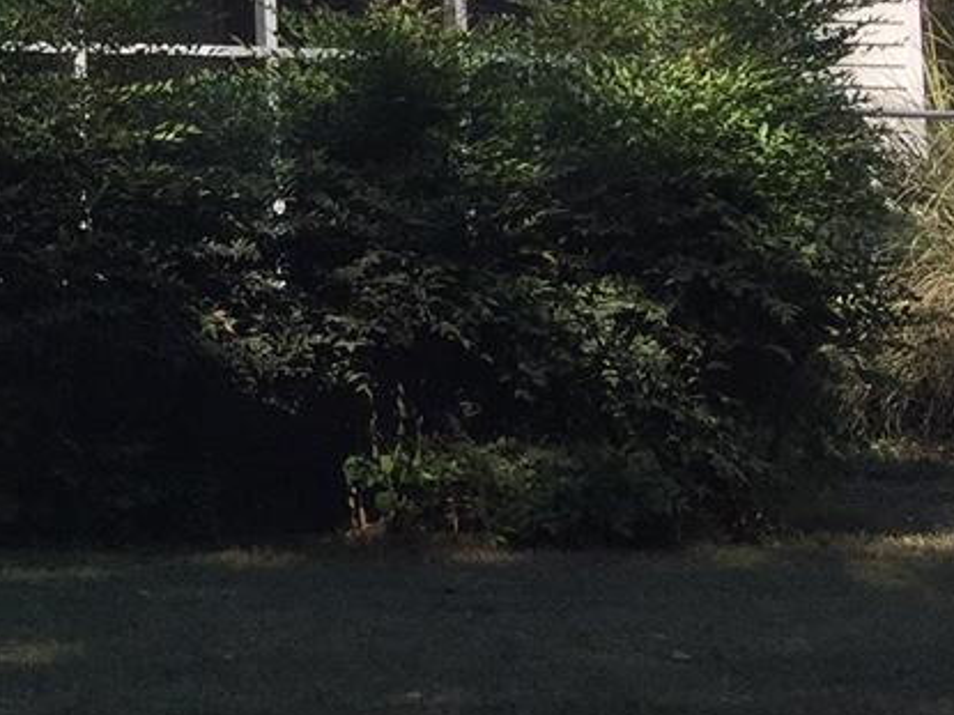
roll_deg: -1.9
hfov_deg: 14.6
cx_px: -901
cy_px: -182
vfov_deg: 12.6
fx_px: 3141
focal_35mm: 114
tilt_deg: +6.2
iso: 32
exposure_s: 1/920
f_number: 2.2
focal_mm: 4.15
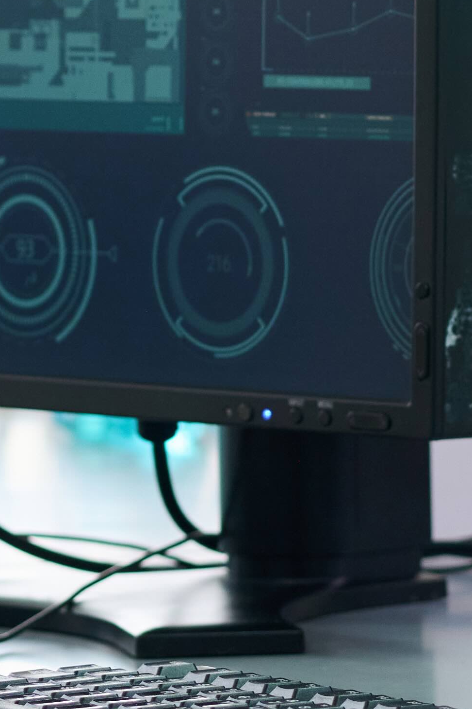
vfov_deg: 6.3
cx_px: -3
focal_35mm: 328
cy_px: -6
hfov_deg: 4.2
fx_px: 6452
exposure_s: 1/160
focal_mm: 58
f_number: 3.5
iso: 400
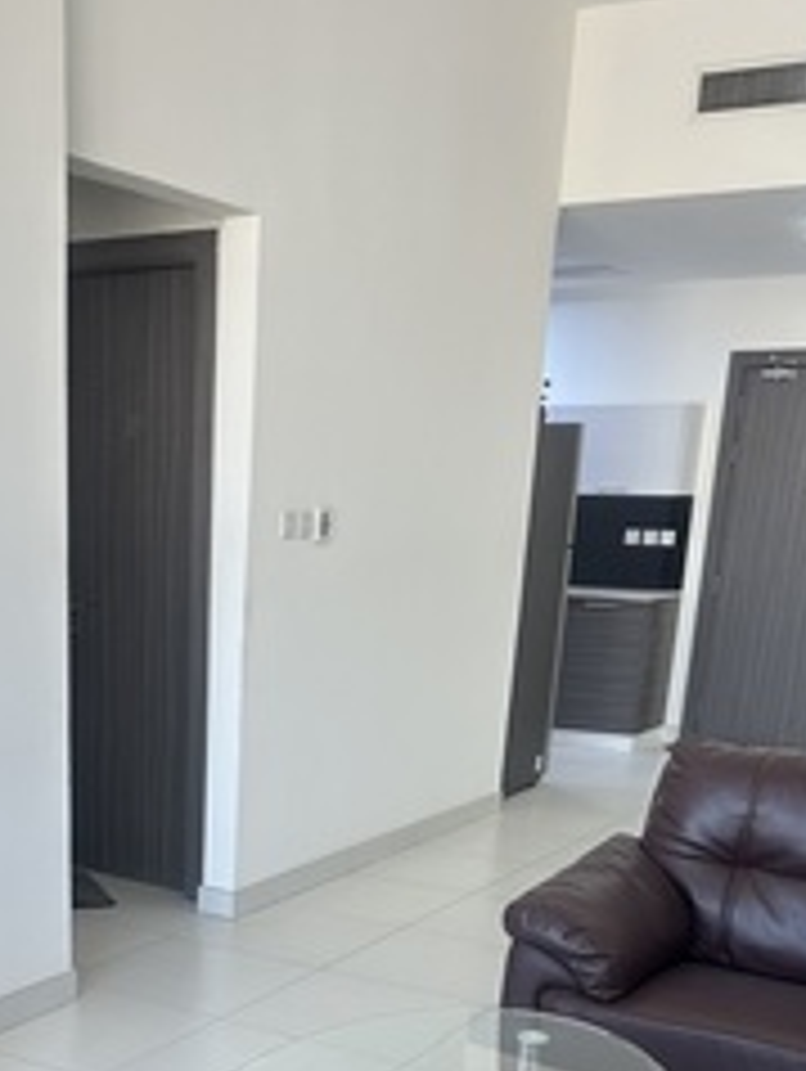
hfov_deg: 30.9
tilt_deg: -18.4
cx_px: 187
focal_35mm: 46
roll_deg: -2.0
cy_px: 992
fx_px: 1426
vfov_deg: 38.0
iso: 80
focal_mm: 6.86
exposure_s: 1/121
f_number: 1.78
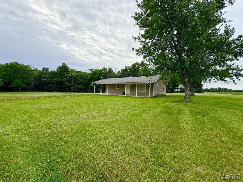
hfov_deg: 102.1
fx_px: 98
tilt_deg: -0.2
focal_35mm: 14
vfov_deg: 85.7
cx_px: 122
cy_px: 91
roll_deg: -1.8
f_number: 2.2
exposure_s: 1/679
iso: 40
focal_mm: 2.22
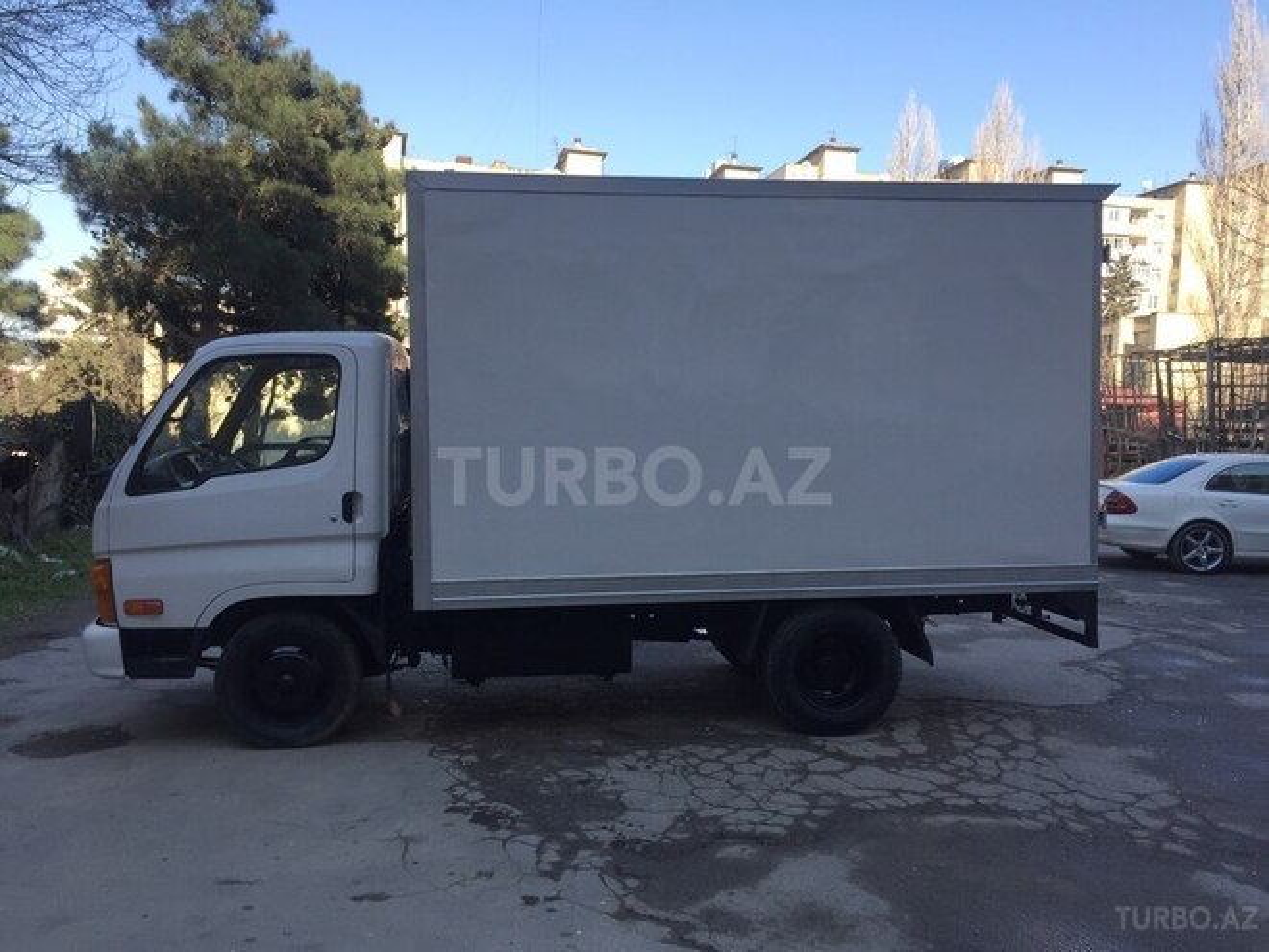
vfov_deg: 48.2
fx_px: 1063
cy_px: 476
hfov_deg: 61.7
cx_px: 634
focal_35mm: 29
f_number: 2.2
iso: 32
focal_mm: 4.15
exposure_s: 1/638
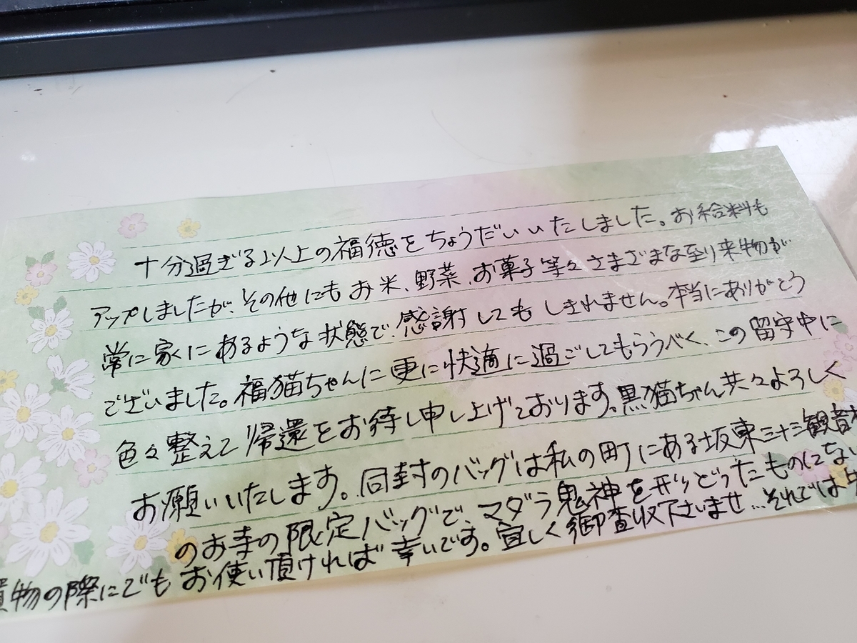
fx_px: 644
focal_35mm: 26
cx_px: 428
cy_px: 322
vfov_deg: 53.1
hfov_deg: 67.3
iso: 320
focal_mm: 4.3
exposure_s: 1/50
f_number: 2.4
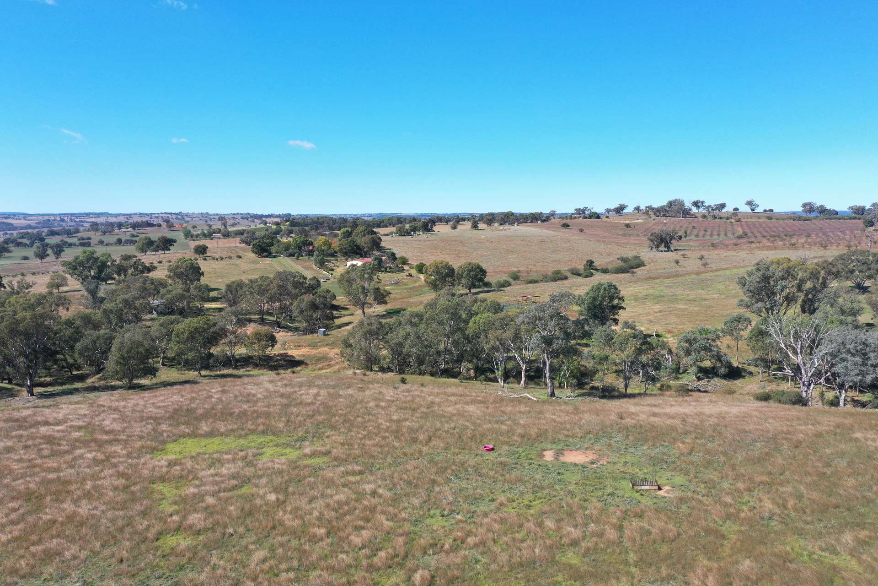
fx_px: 683
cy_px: 293
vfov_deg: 46.4
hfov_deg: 65.5
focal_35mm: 28
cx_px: 439
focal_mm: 10.26
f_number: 5
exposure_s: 1/320
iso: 100
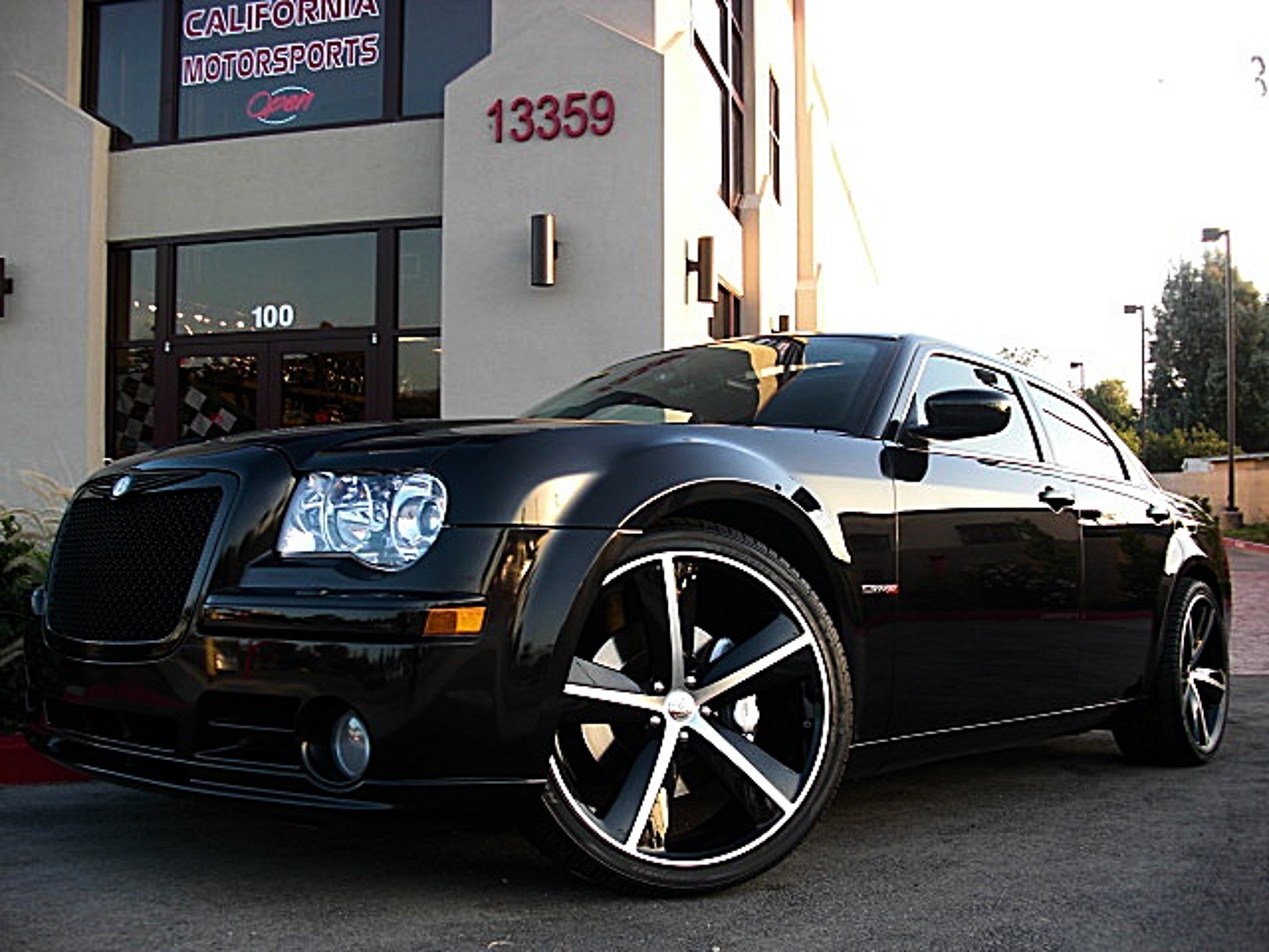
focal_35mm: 36
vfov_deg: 39.7
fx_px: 1320
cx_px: 634
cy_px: 476
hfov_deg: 51.4
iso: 50
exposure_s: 1/80
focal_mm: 6.3
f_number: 2.8
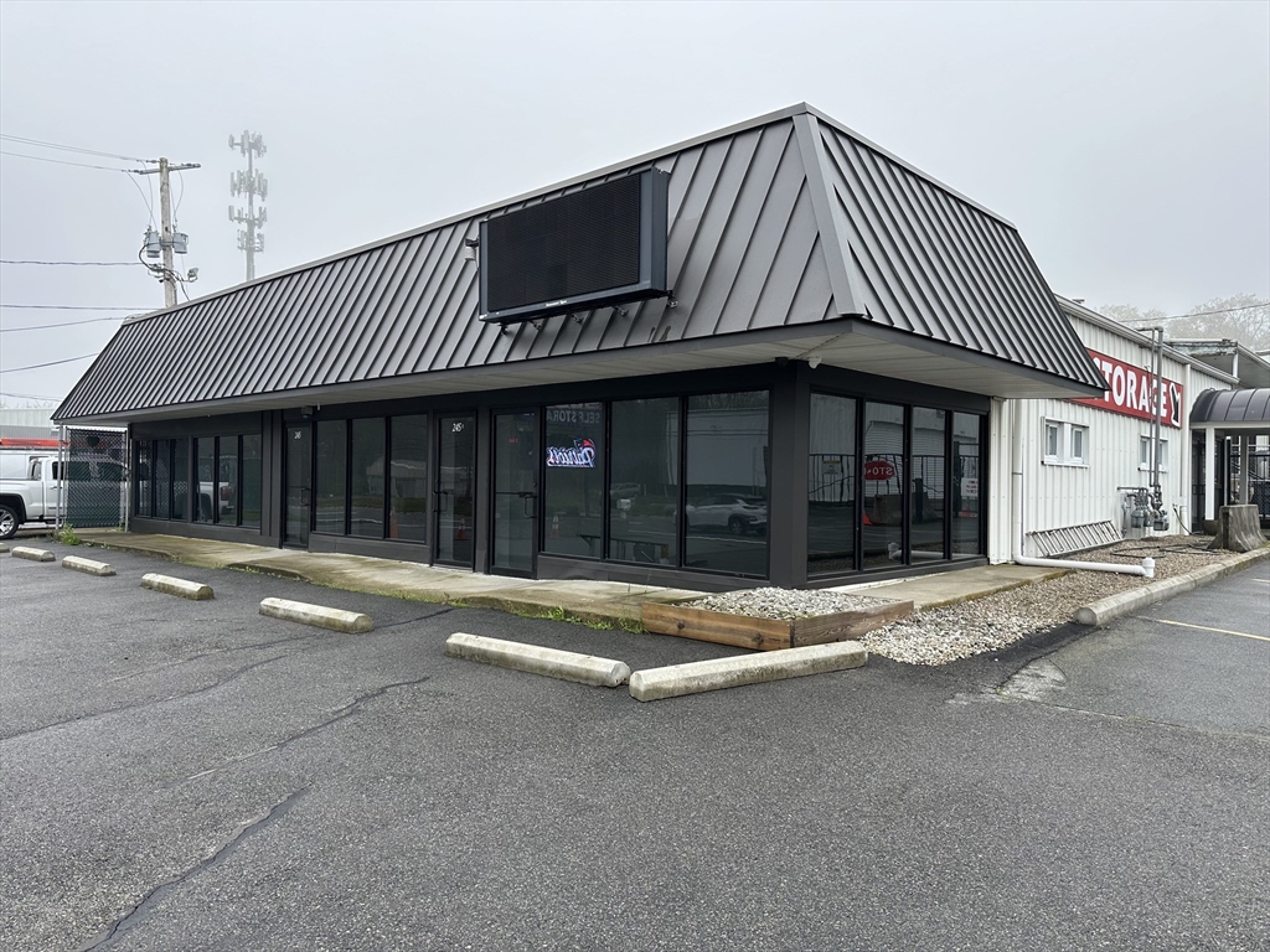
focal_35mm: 24
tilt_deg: +0.1
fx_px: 881
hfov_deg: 71.6
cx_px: 635
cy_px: 476
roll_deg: -0.7
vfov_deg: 56.8
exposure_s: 1/690
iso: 80
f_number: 1.78
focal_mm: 6.86
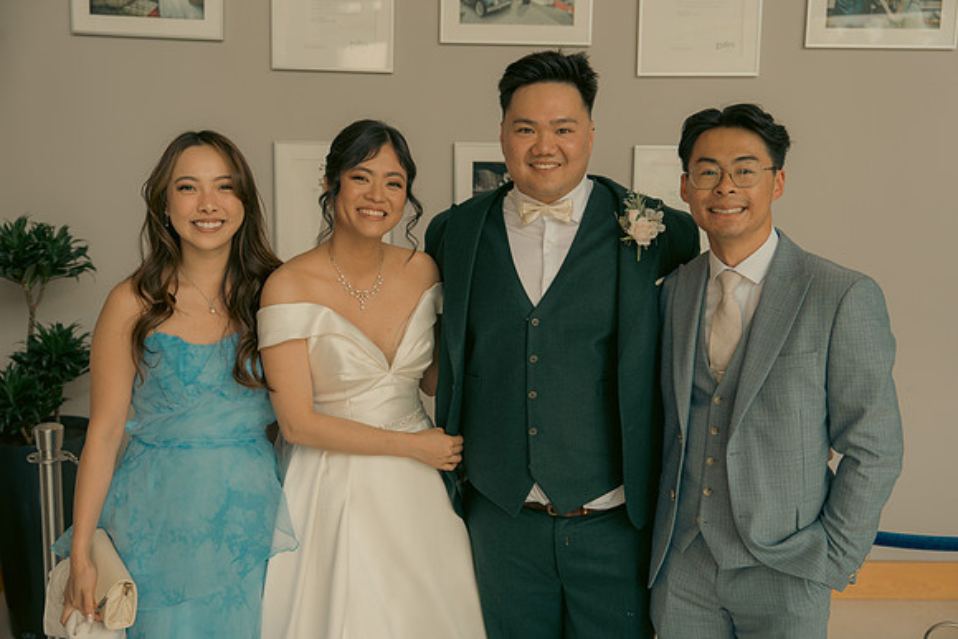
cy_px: 320
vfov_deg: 35.1
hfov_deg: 50.7
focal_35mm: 38
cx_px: 479
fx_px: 1011
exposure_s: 1/160
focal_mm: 38
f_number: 3.5
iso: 125
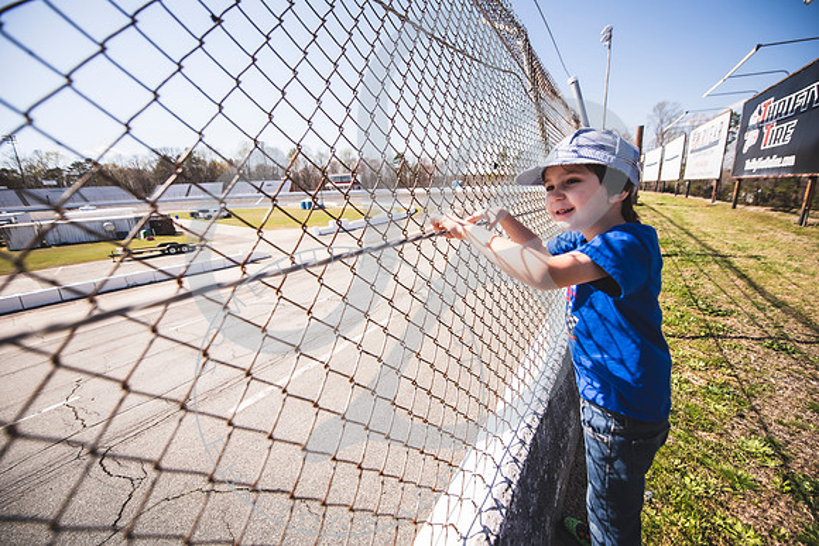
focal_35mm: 14
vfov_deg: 81.2
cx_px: 410
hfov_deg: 104.2
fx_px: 319
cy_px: 273
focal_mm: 14
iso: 100
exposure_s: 1/1600
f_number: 2.8
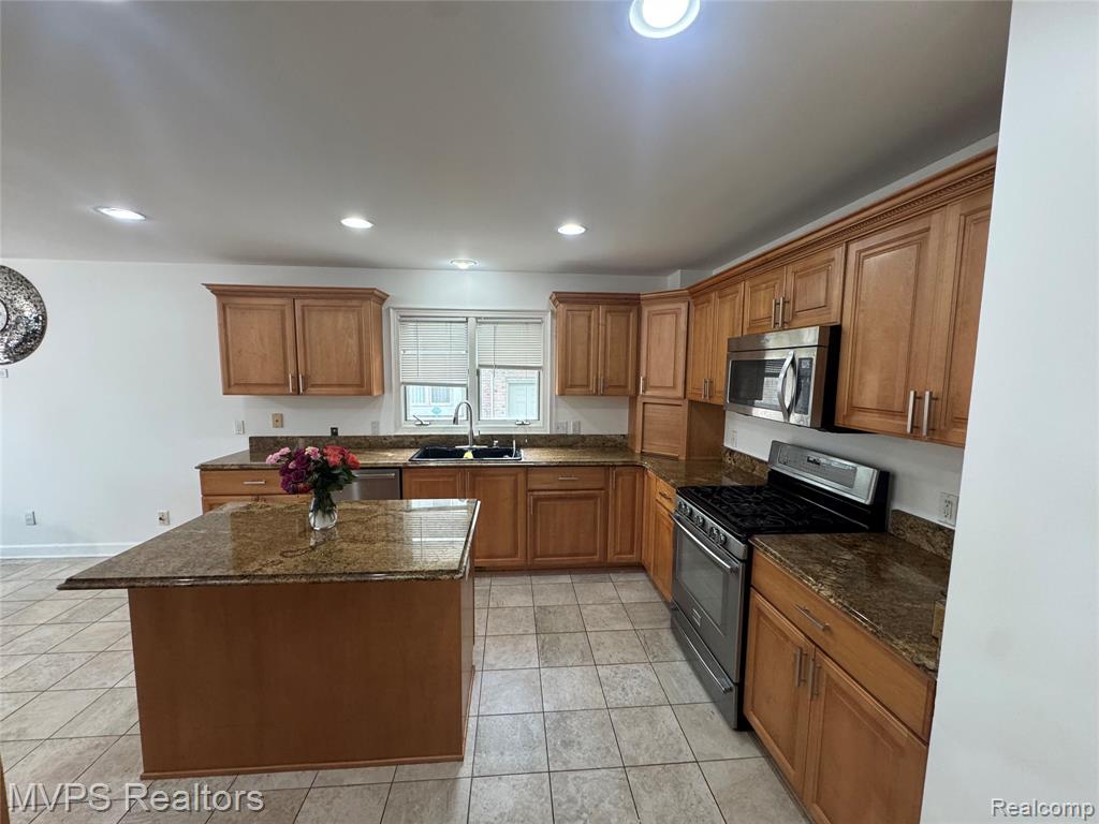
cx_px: 550
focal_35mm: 14
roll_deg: -0.7
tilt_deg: -5.9
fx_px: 444
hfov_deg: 102.1
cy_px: 412
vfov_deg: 85.7
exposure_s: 1/60
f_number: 2.2
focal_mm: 2.22
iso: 320
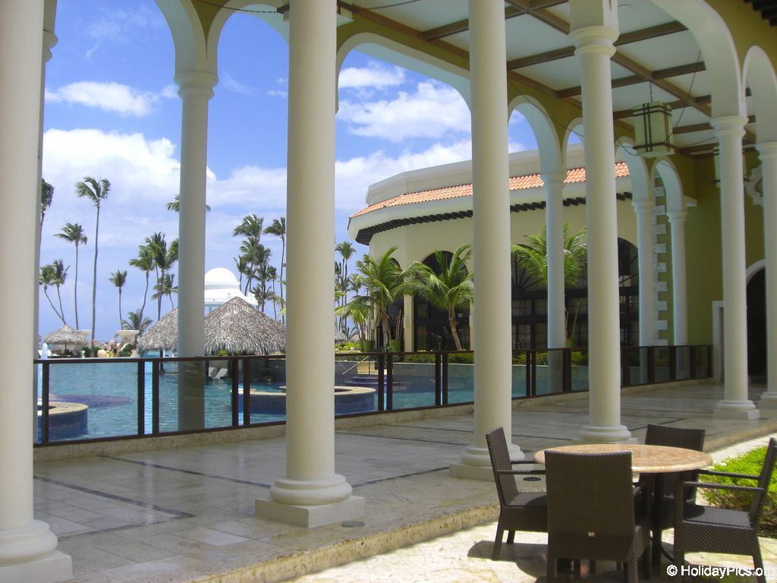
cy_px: 292
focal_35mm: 38
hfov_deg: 49.0
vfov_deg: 37.7
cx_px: 388
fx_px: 853
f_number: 8
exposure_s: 1/160
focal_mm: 6.2
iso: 64
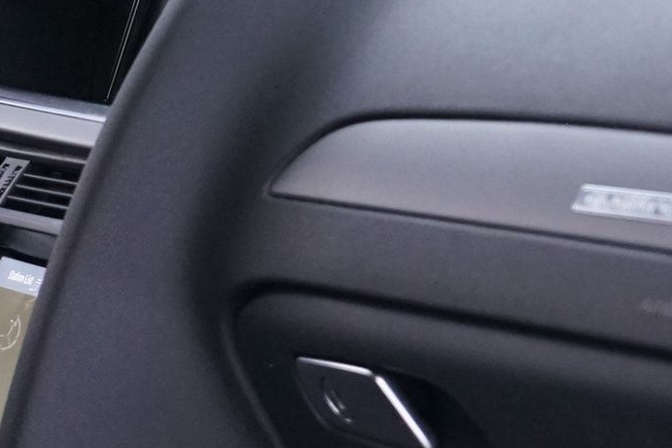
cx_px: -11
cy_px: 255
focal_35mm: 253
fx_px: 4723
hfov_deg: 8.1
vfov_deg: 5.4
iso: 3200
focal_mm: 70
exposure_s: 1/10
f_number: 6.3
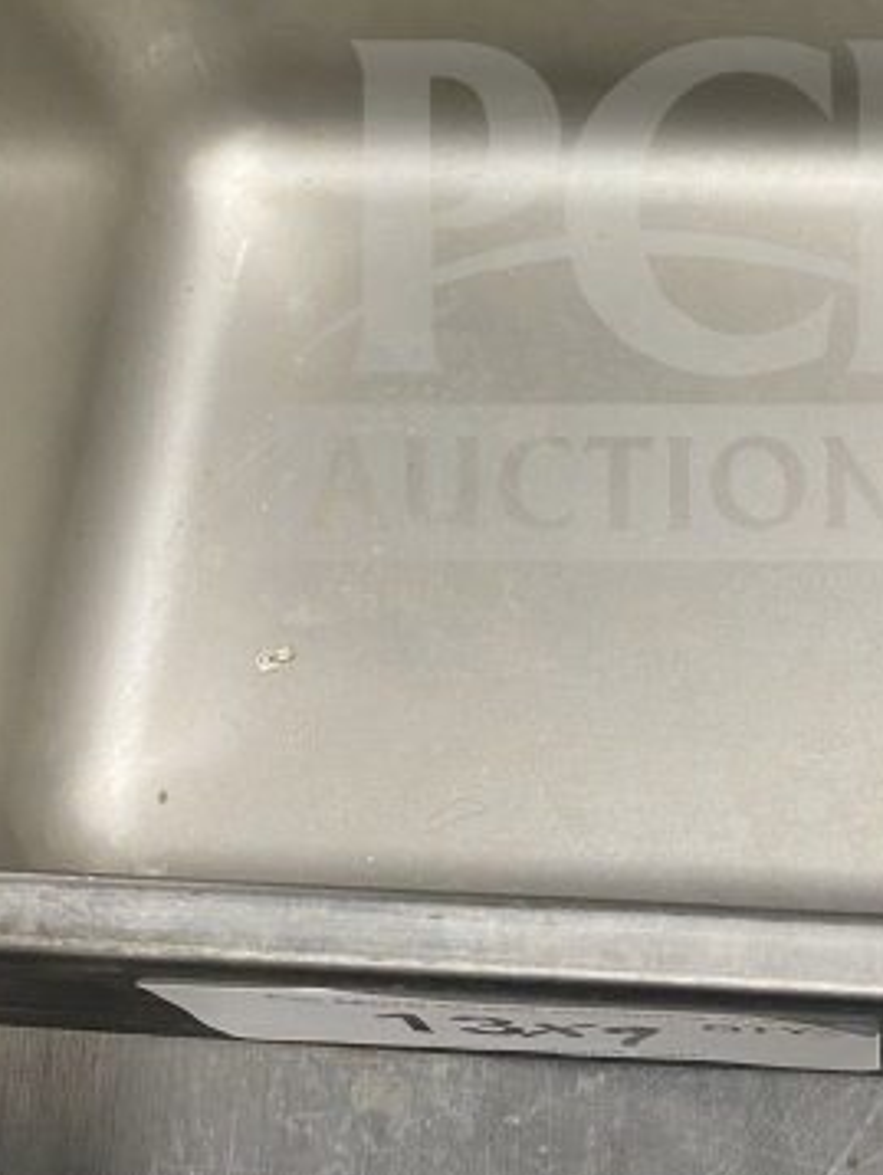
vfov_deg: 32.1
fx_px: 2004
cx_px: 643
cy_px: 300
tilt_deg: -62.4
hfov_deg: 24.6
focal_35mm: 59
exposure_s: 1/60
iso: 160
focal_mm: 4.25
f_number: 1.8
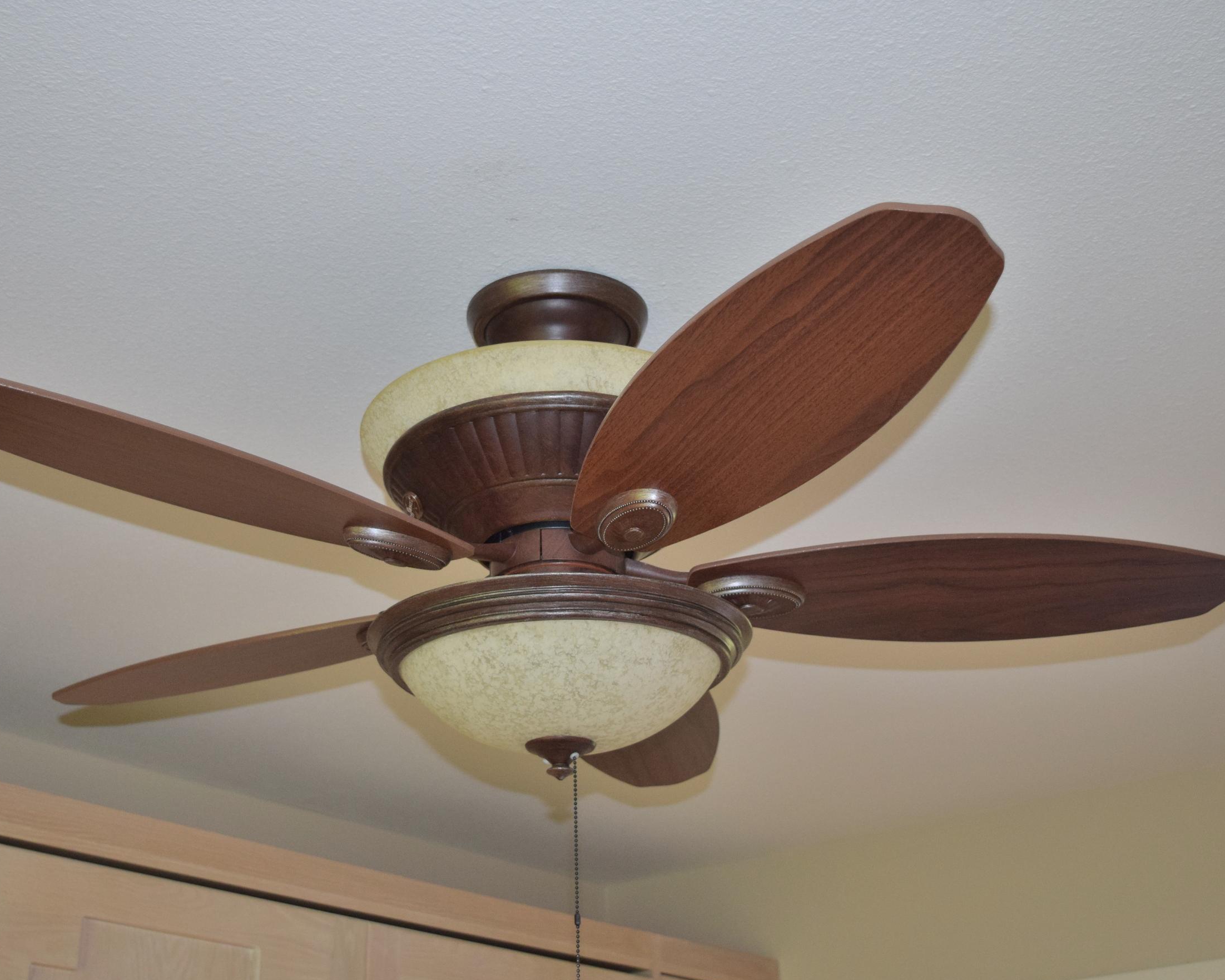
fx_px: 1668
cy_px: 474
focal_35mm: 46
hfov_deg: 40.3
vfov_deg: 32.8
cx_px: 559
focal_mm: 24
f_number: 4.5
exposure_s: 1/80
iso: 800
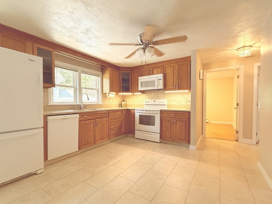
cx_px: 123
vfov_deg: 74.7
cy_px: 106
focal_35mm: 17
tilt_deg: -1.2
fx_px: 134
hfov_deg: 90.8
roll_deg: +1.0
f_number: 2.2
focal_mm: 2.22
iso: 320
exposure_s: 1/120
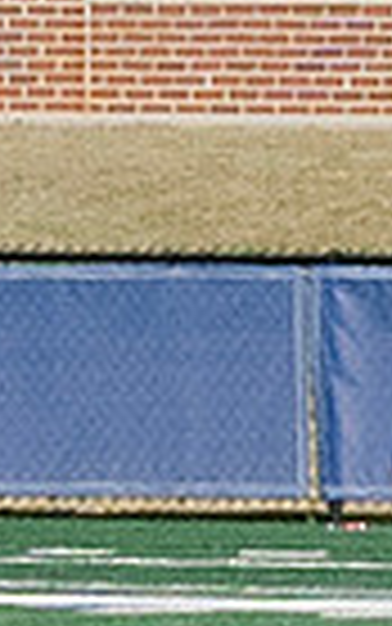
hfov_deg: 0.9
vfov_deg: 1.4
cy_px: 646
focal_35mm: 1511
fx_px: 25801
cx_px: 585
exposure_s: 1/4000
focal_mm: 70
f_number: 5.6
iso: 640
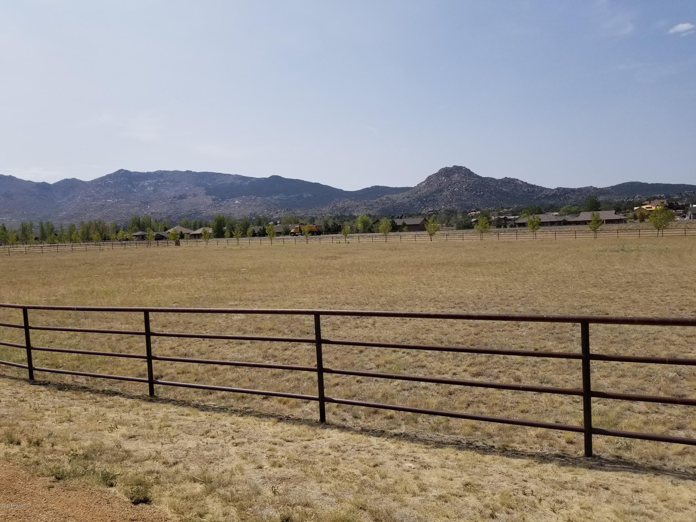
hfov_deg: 67.3
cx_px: 348
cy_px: 261
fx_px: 523
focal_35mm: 26
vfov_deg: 53.1
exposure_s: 1/4544
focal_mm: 4.25
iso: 50
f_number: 1.7
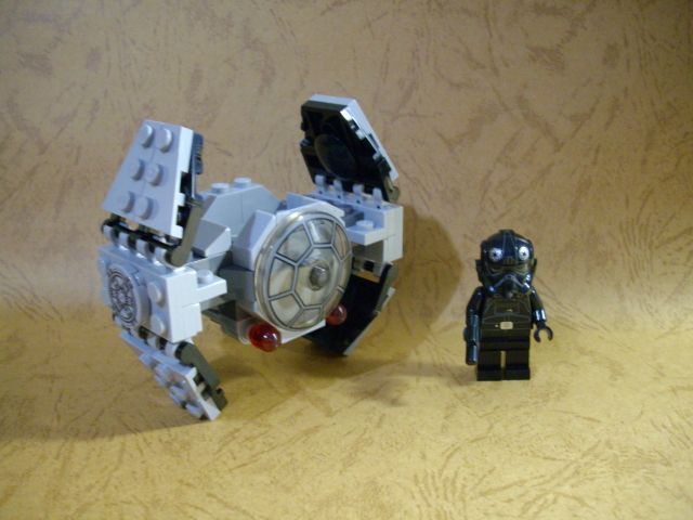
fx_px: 741
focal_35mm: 37
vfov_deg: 38.7
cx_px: 346
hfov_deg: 50.1
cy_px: 260
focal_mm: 6.2
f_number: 2.8
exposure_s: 1/10
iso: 400
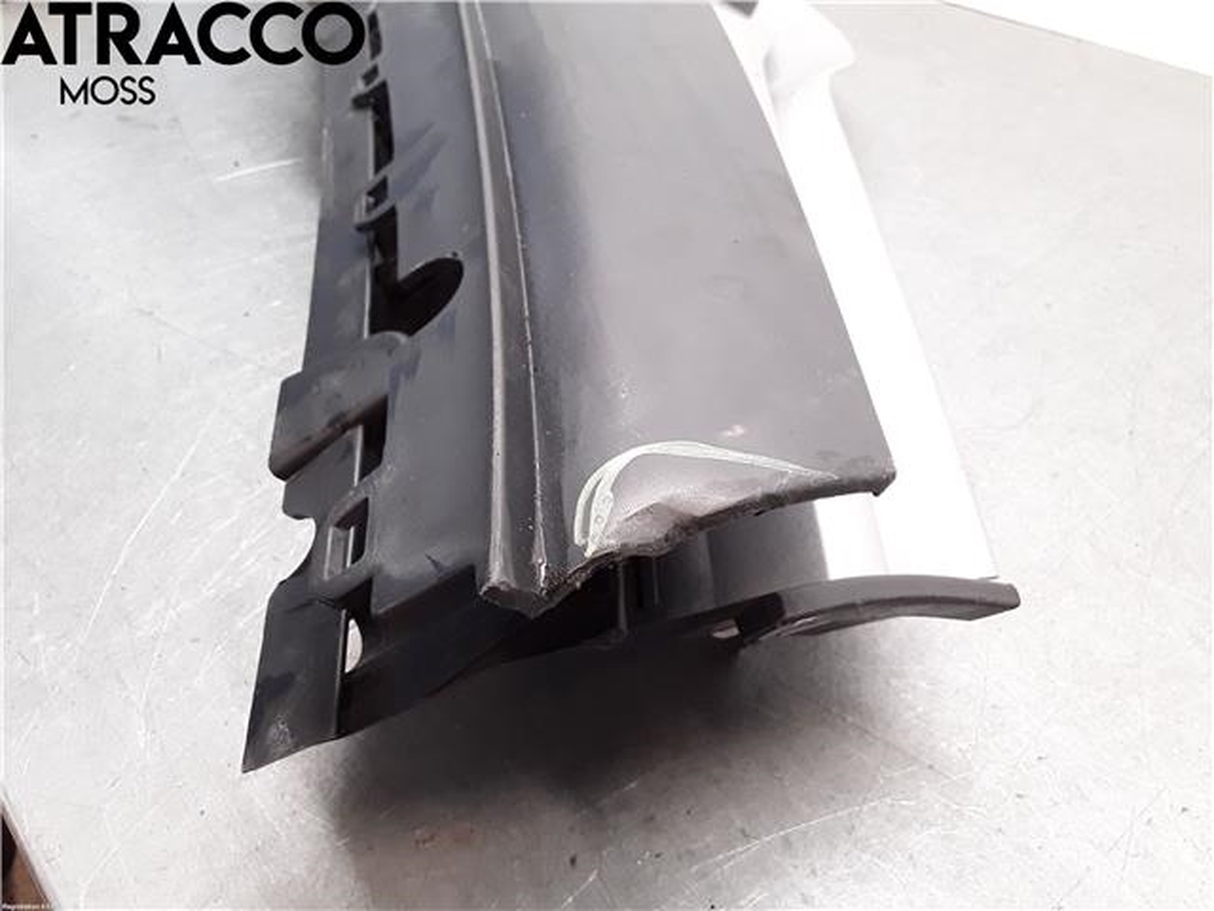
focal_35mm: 28
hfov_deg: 63.4
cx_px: 607
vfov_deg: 49.7
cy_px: 456
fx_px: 982
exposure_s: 1/50
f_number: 1.9
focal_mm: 2.91
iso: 100
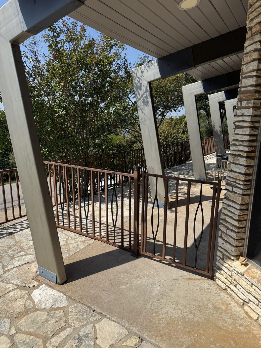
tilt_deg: -14.0
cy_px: 174
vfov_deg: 71.6
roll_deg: -0.2
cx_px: 130
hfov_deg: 56.8
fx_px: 241
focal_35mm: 24
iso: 80
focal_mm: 6.76
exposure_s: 1/5348
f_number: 1.78
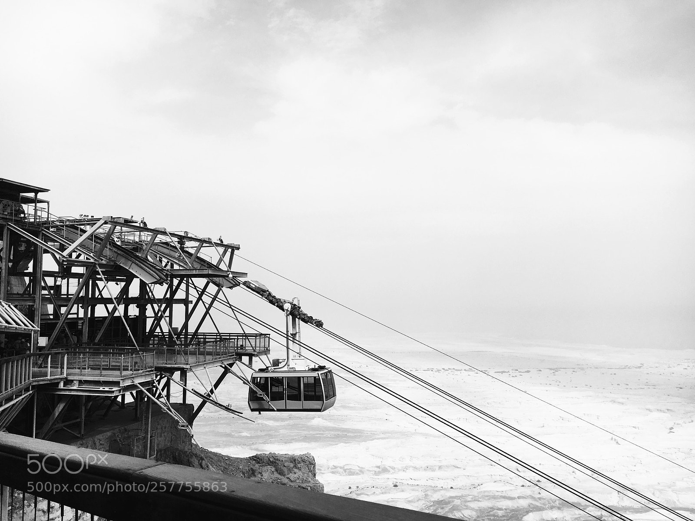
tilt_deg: +4.9
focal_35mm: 29
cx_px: 348
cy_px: 260
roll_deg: -1.0
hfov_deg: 61.7
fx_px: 582
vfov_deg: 48.2
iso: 25
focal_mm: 4.15
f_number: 2.2
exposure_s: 1/3344
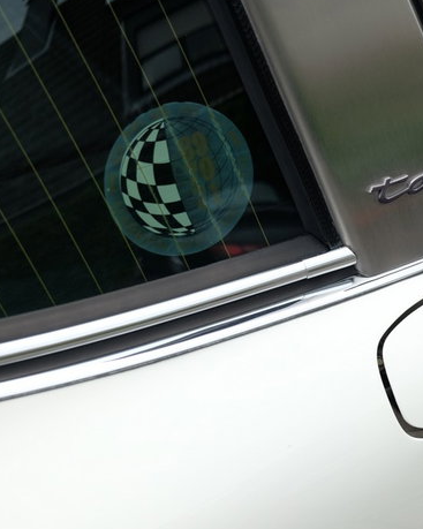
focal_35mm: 66
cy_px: 242
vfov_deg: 28.7
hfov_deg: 22.3
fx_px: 1033
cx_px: 417
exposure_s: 1/150
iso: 200
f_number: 3.6
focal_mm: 27.7
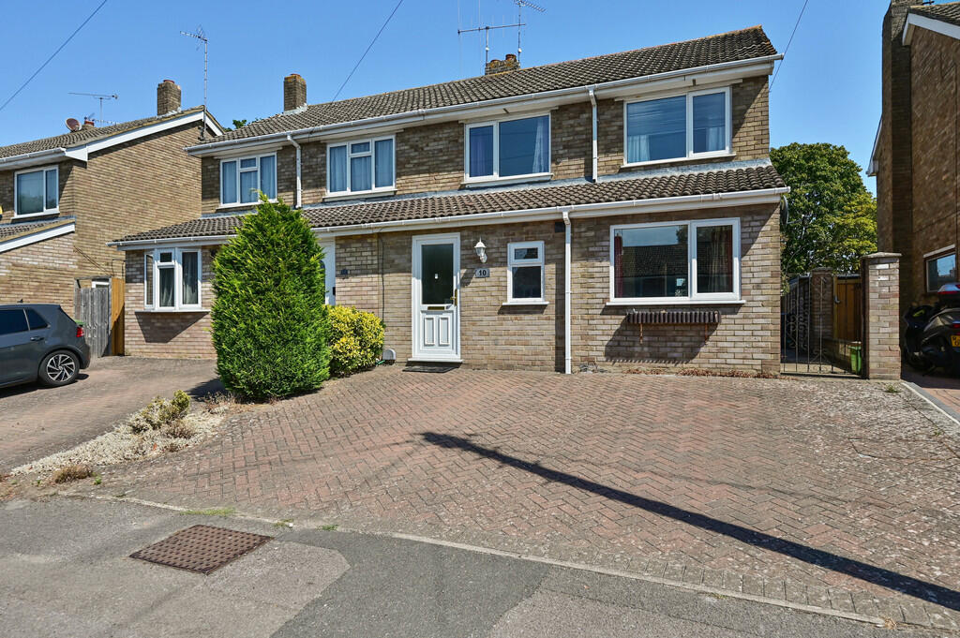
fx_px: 573
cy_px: 319
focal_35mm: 22
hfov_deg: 79.9
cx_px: 480
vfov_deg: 58.3
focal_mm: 21.5
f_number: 5.6
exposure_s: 1/3200
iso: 400
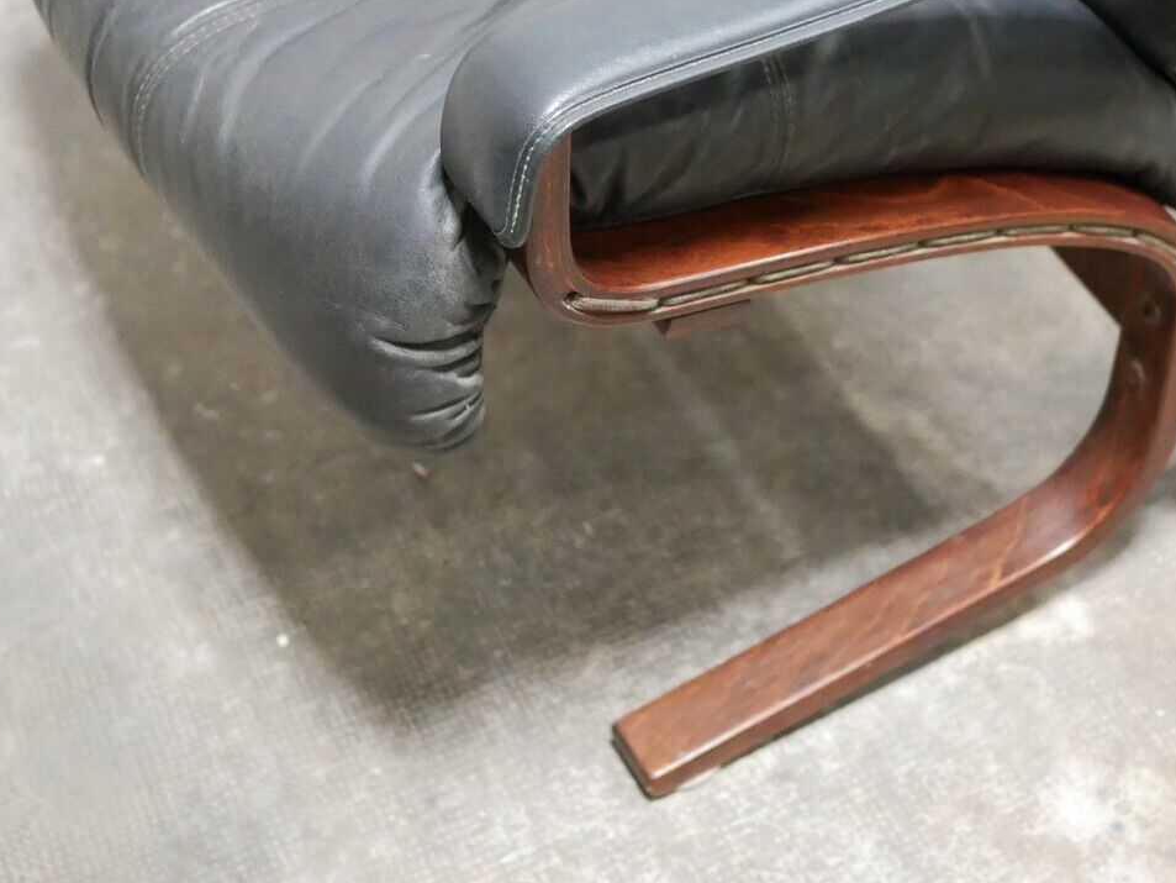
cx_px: 701
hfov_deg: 23.2
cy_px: 132
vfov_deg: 17.4
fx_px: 2854
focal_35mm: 84
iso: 3200
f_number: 1.7
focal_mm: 20
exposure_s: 1/30
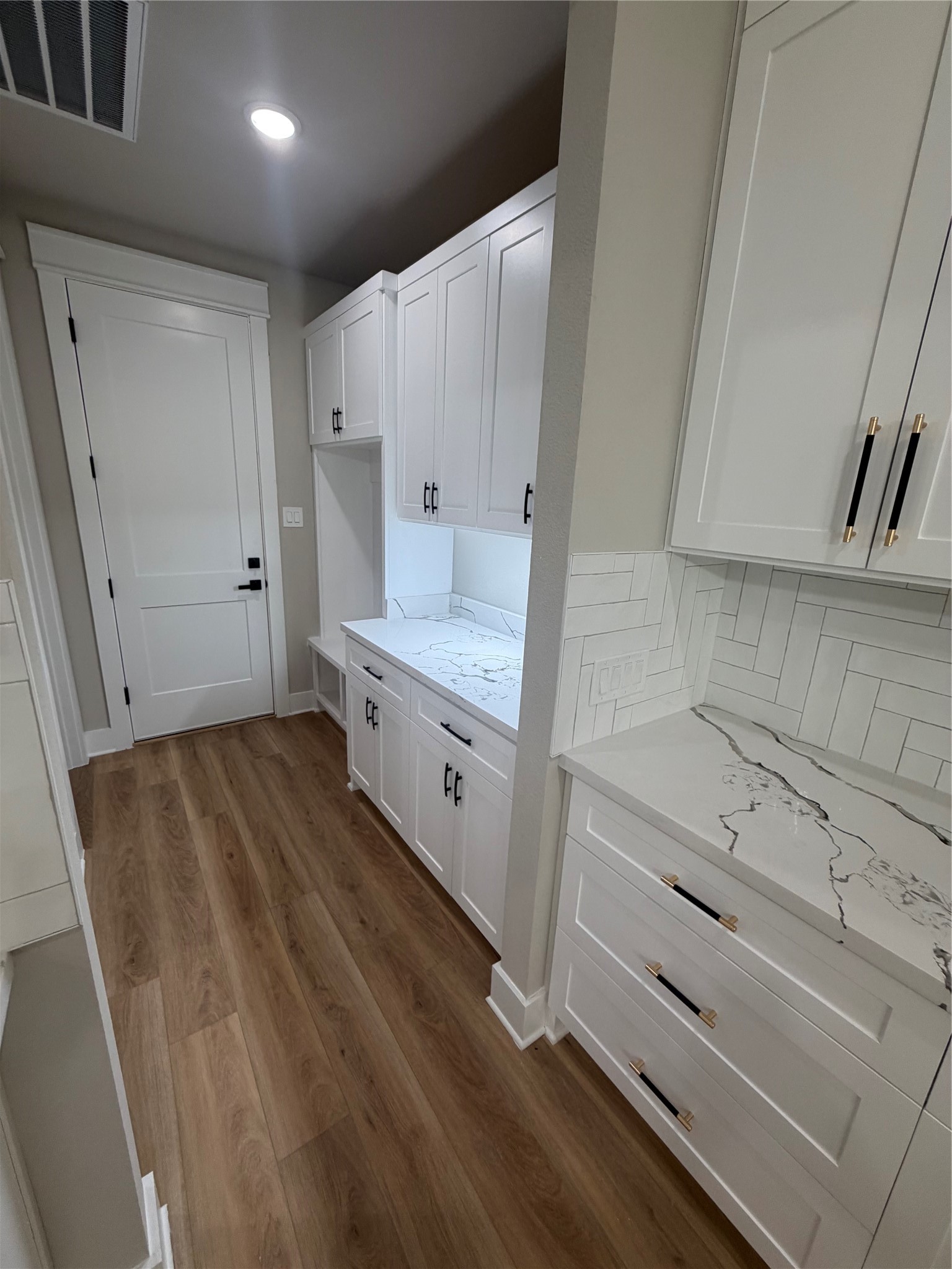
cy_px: 634
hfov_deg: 85.7
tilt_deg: -15.2
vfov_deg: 102.1
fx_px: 513
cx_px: 476
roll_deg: -2.0
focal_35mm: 14
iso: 200
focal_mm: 2.22
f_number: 2.2
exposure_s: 1/120
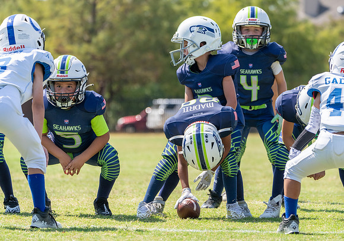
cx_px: 231
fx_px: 2769
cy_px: 144
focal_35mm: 285
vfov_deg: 5.0
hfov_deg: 7.1
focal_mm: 215
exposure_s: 1/1250
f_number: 5.6
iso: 400
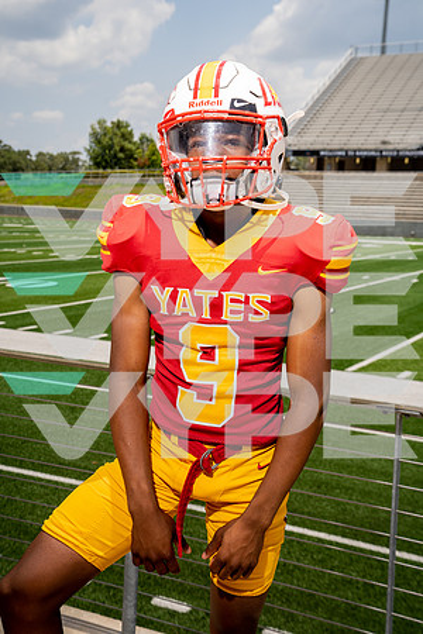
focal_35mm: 51
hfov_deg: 26.5
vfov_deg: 38.9
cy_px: 317
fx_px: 899
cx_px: 212
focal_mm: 51
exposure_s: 1/250
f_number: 7.1
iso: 100
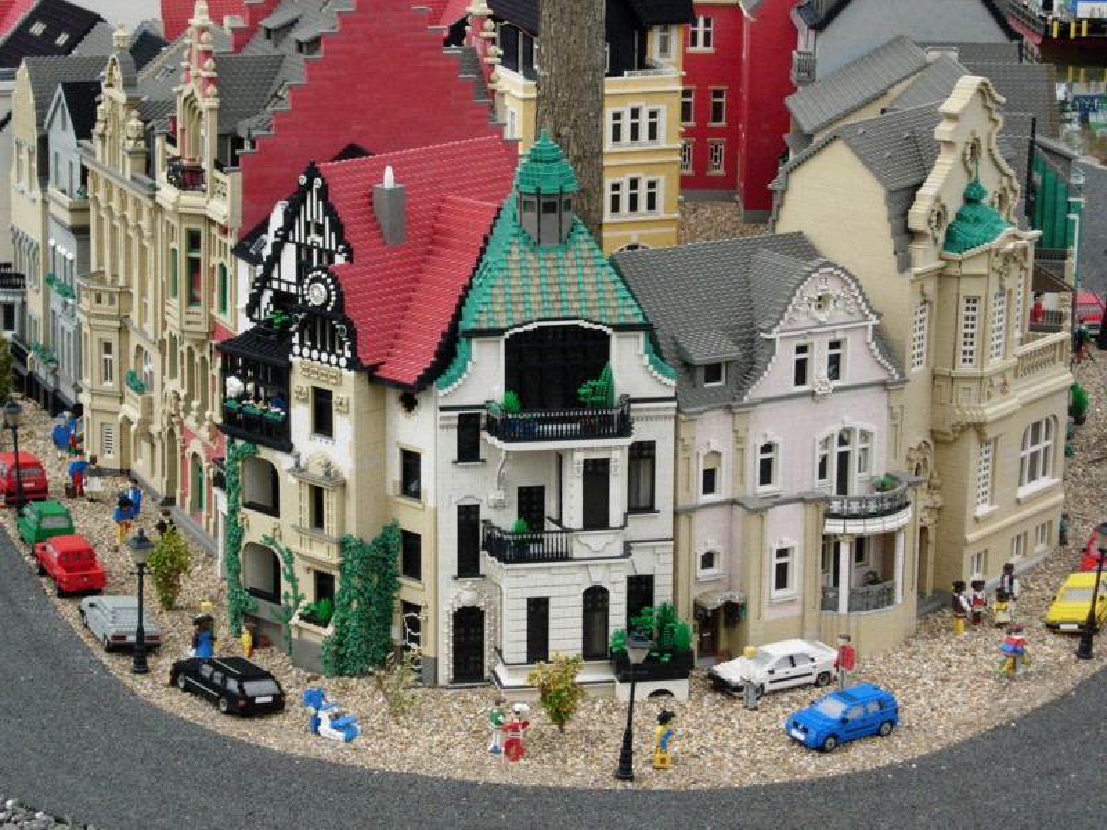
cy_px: 415
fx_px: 3614
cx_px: 554
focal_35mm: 113
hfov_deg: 17.4
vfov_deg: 13.1
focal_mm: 23.4
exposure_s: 1/222
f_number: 4.9
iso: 64
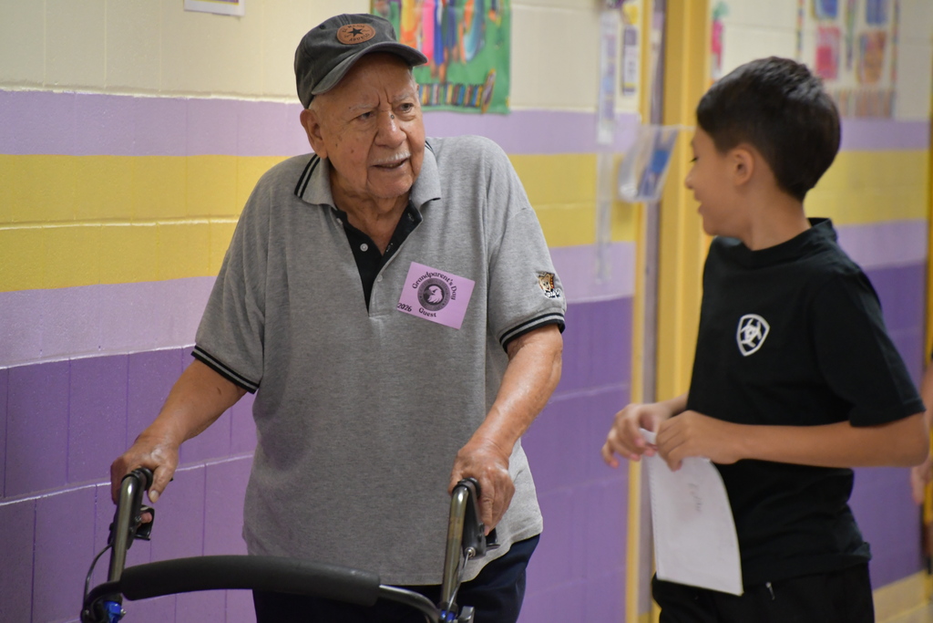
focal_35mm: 330
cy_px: 312
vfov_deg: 4.2
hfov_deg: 6.2
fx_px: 8553
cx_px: 466
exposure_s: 1/60
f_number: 6.3
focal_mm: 220
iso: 2500
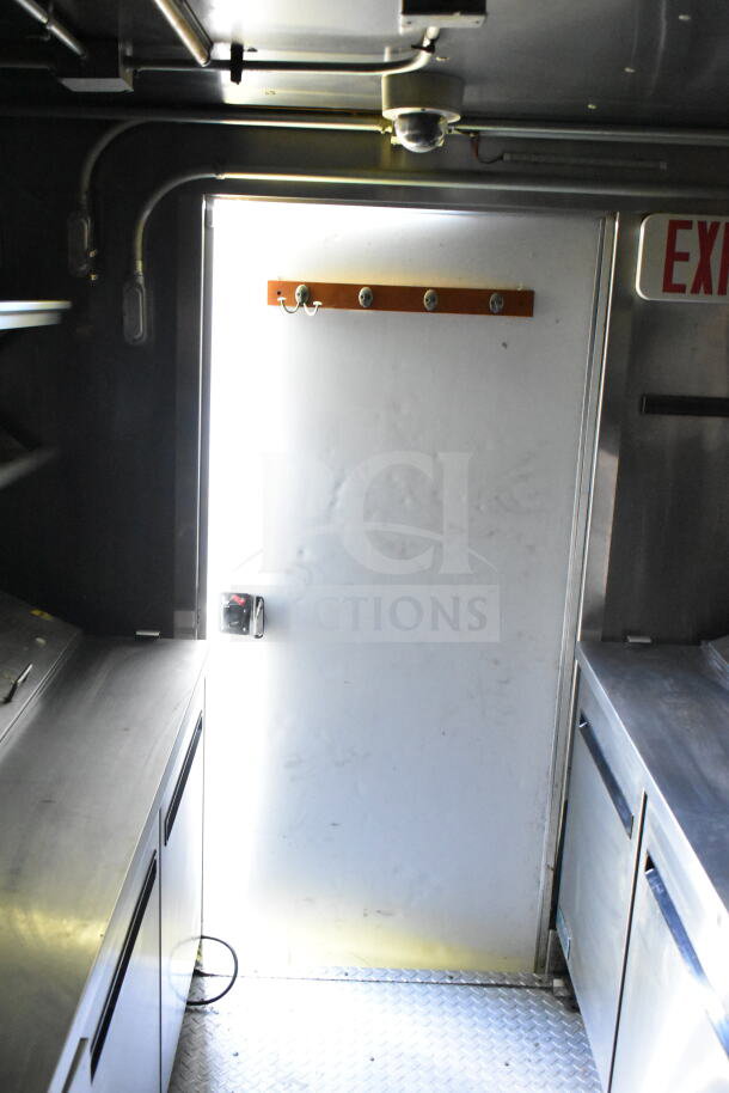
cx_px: 364
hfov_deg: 38.4
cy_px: 546
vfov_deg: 55.1
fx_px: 1047
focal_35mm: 34
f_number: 3.8
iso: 7200
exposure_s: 1/40
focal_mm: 23
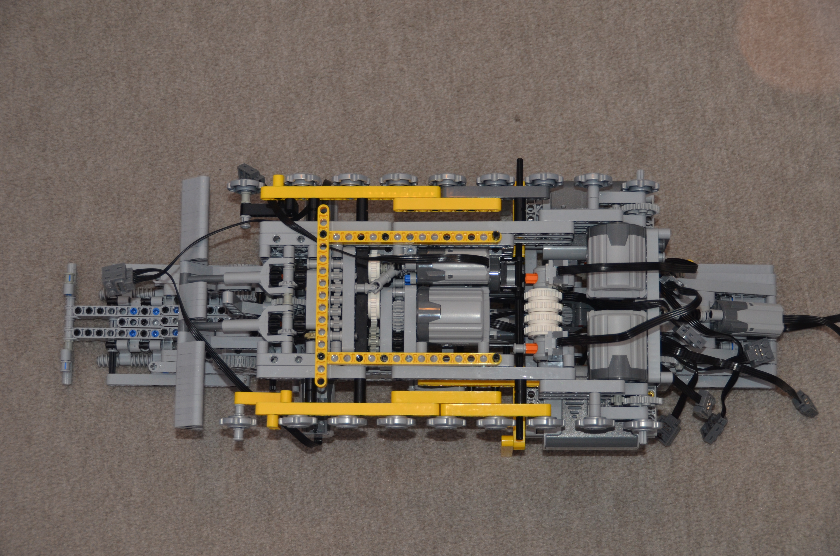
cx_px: 420
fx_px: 1746
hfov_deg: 27.0
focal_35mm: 75
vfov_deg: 18.1
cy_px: 278
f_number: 4.8
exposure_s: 1/60
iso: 400
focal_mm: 50
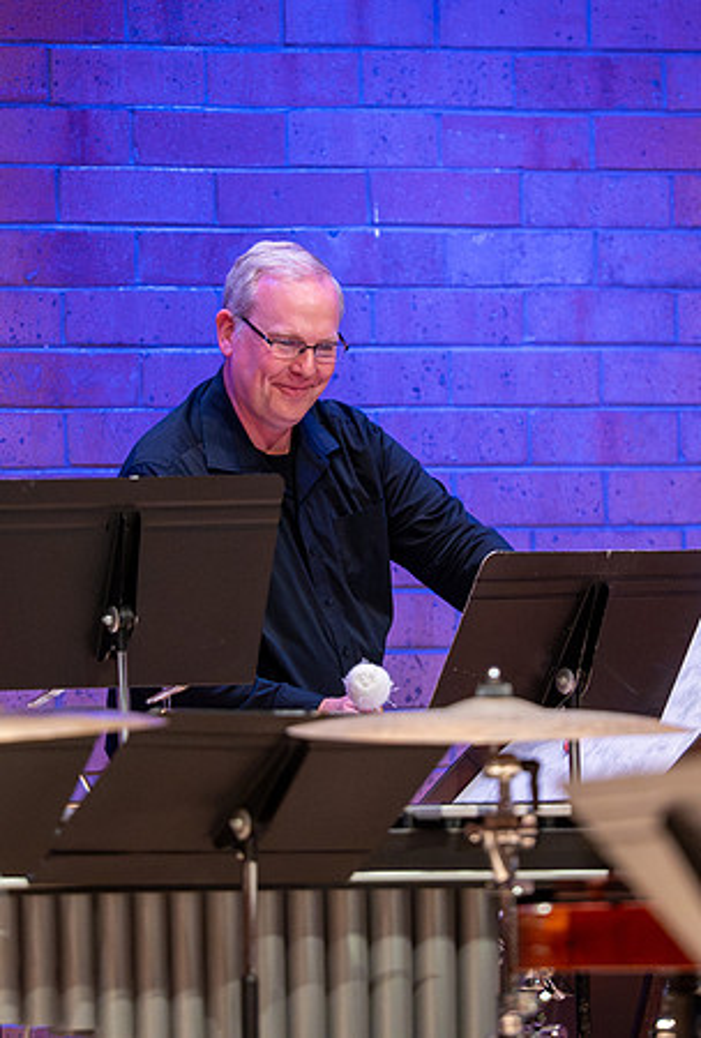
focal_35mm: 449
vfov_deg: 4.6
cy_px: 526
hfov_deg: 3.1
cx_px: 407
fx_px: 12994
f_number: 2.8
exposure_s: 1/320
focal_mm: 200
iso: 3200
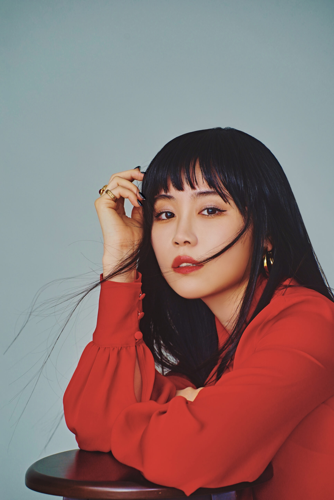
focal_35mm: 180
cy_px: 250
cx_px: 167
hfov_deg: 7.6
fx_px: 2504
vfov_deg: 11.4
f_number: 6.3
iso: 400
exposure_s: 1/125
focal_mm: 180
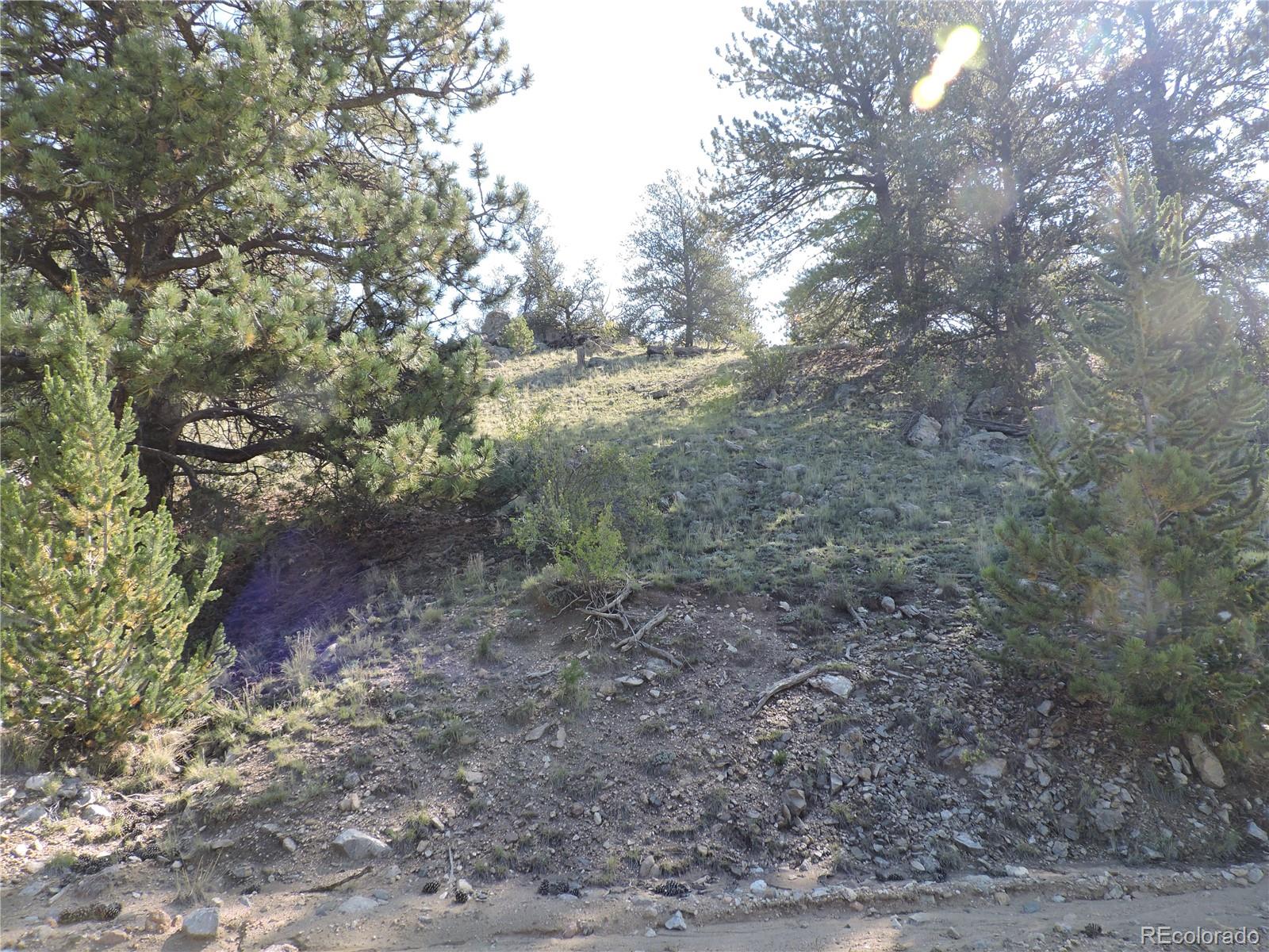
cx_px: 634
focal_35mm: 24
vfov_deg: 56.8
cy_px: 476
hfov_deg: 71.6
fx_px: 880
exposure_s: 1/250
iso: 100
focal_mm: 4.3
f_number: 3
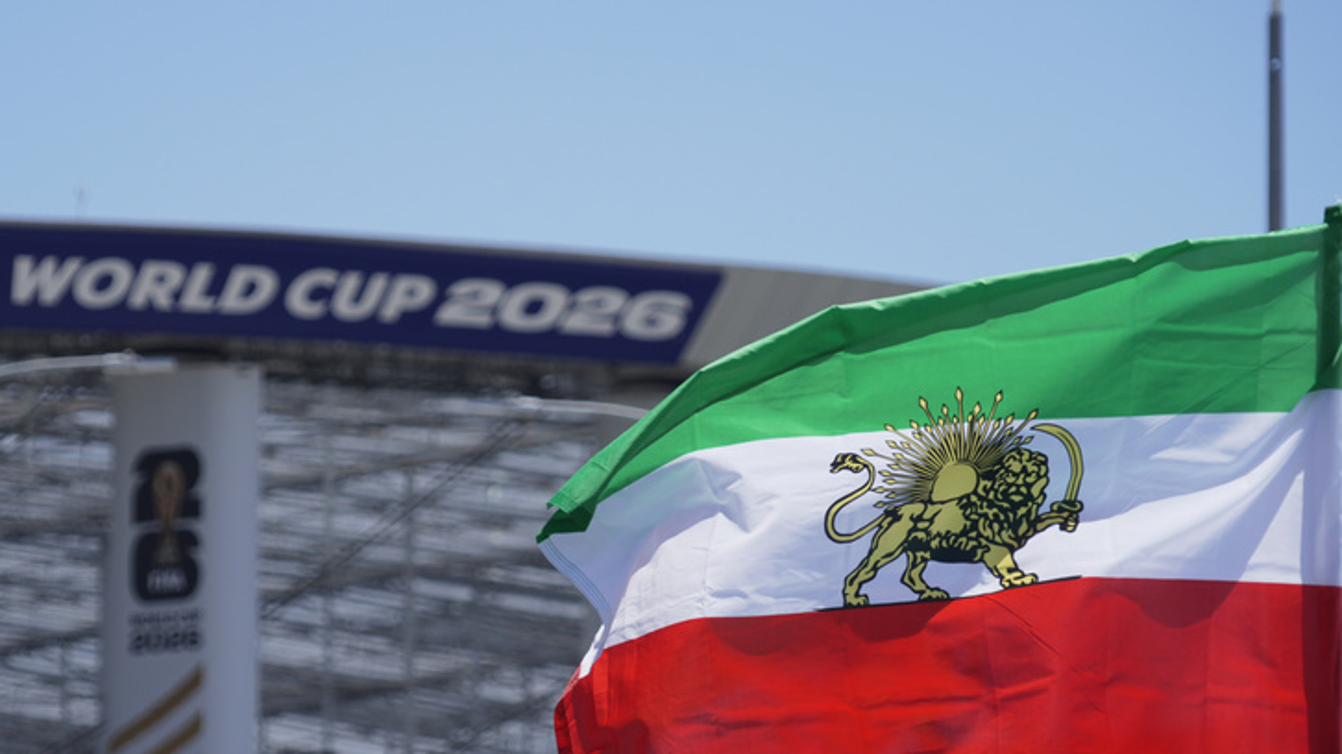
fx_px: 8254
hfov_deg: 9.3
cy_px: 541
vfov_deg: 5.2
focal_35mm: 232
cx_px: 529
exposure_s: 1/800
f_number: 6.3
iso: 125
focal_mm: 157
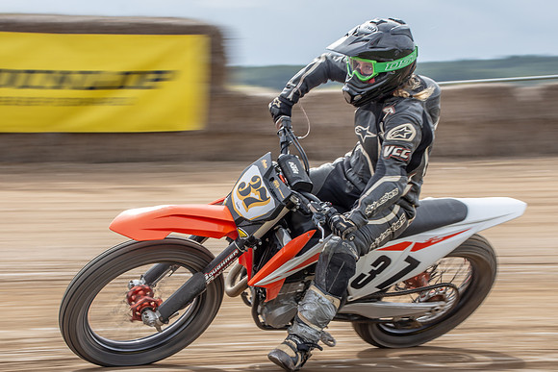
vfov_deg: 8.9
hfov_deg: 13.3
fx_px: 2397
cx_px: 262
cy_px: 178
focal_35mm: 155
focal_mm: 86
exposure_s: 1/125
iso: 125
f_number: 10
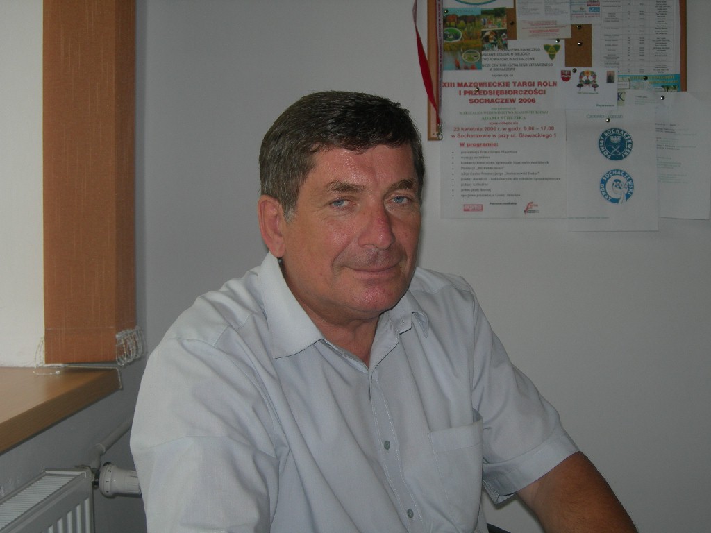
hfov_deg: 37.5
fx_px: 1048
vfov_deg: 28.6
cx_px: 356
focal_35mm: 51
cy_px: 266
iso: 50
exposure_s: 1/60.1
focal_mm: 10.6
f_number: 3.2
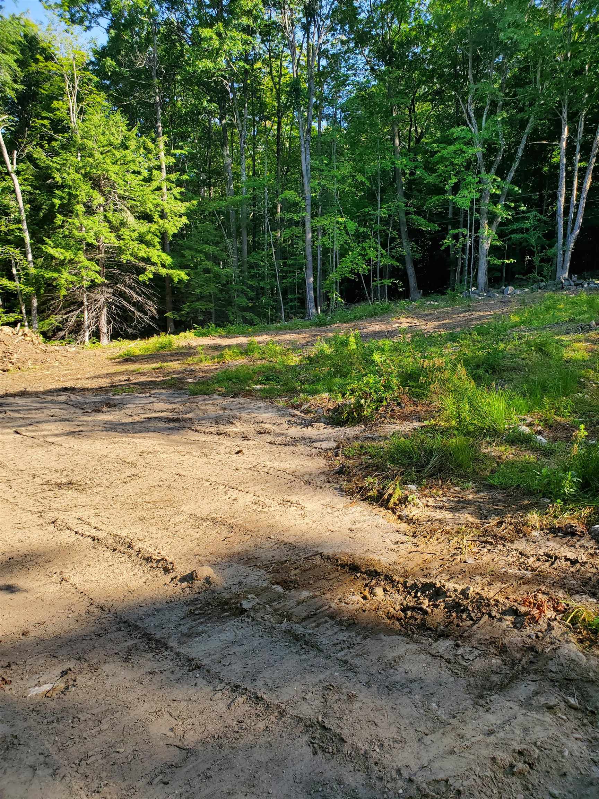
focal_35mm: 26
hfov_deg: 53.1
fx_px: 600
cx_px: 300
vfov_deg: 67.3
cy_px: 400
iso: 50
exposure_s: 1/395
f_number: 2.4
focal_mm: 4.3
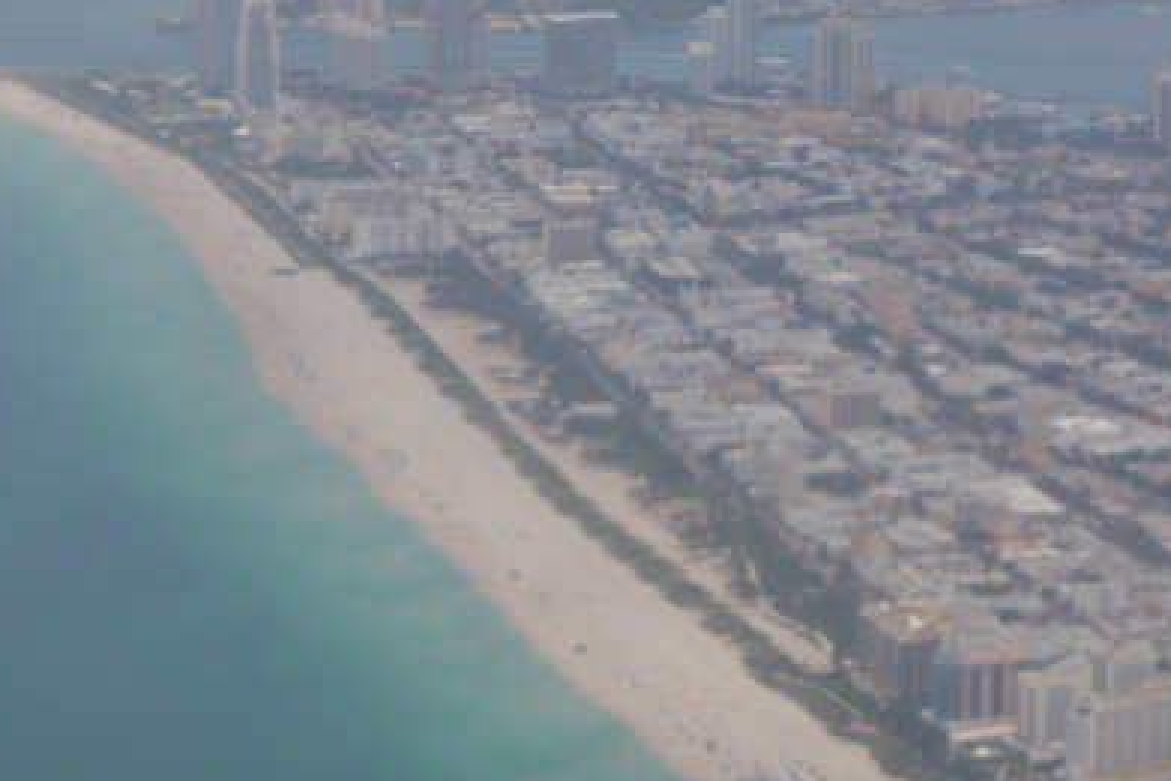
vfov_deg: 8.9
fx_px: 5043
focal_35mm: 155
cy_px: 329
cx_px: 683
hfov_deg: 13.2
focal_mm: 16.25
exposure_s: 1/250
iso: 64
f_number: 4.7
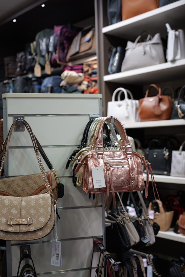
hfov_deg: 31.2
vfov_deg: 45.4
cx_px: 92
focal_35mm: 43
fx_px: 331
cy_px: 138
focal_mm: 43
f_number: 2.8
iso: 250
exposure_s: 1/60
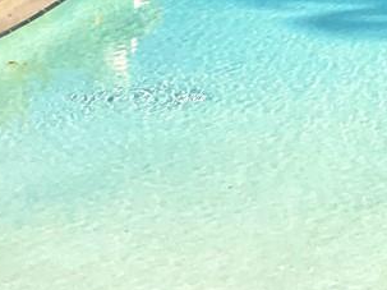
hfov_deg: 12.4
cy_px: -441
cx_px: 553
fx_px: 1710
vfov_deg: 8.7
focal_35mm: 153
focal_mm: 3
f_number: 1.8
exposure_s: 1/2959
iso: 20
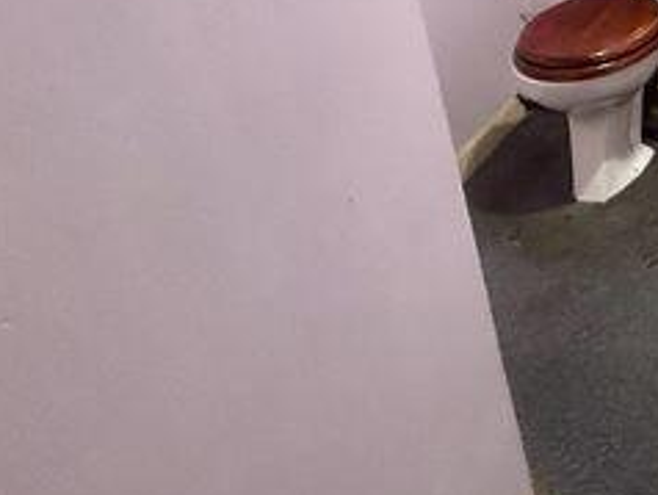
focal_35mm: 47
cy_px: -8
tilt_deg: -20.7
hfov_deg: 29.6
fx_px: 894
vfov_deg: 28.8
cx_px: 915
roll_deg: +0.8
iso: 400
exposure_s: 1/60
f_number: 2.2
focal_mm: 2.22
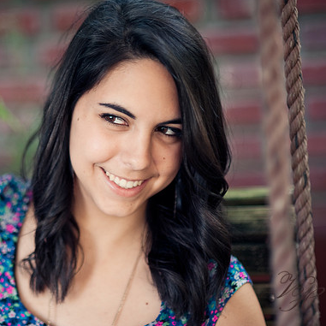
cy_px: 163
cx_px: 86
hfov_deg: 15.8
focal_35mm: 110
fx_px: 1172
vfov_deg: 15.8
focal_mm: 85
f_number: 1.8
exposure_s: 1/60
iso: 200
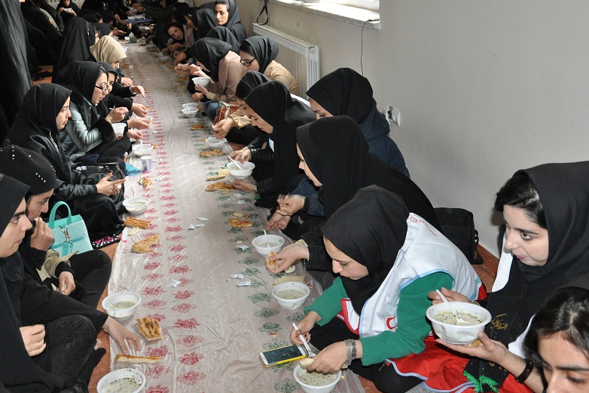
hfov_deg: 50.6
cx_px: 265
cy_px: 178
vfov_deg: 35.0
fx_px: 622
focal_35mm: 38
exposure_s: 1/60
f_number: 4.5
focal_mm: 22
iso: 1250
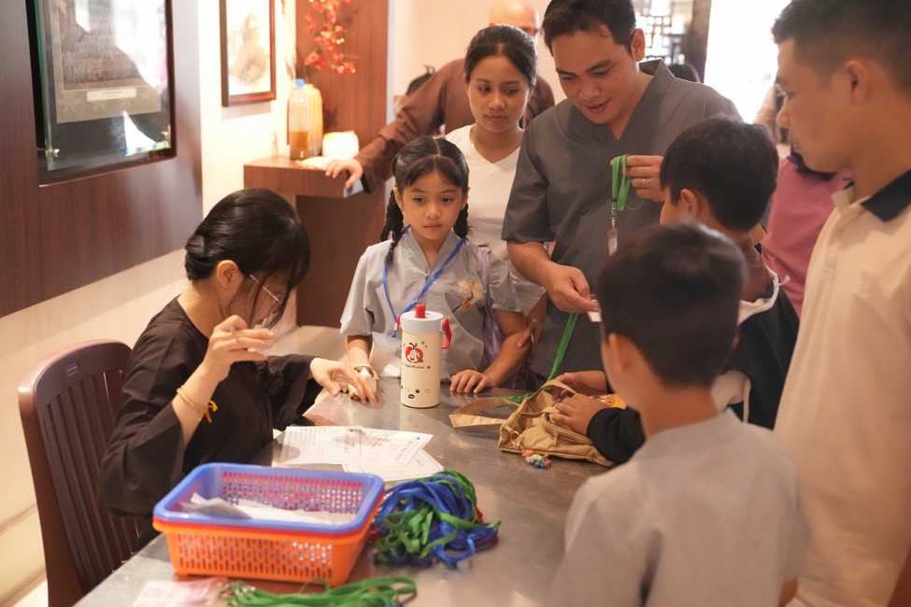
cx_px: 456
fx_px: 1189
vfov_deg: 28.6
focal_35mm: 47
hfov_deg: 41.9
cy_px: 304
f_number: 3.2
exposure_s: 1/320
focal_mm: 47
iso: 16000
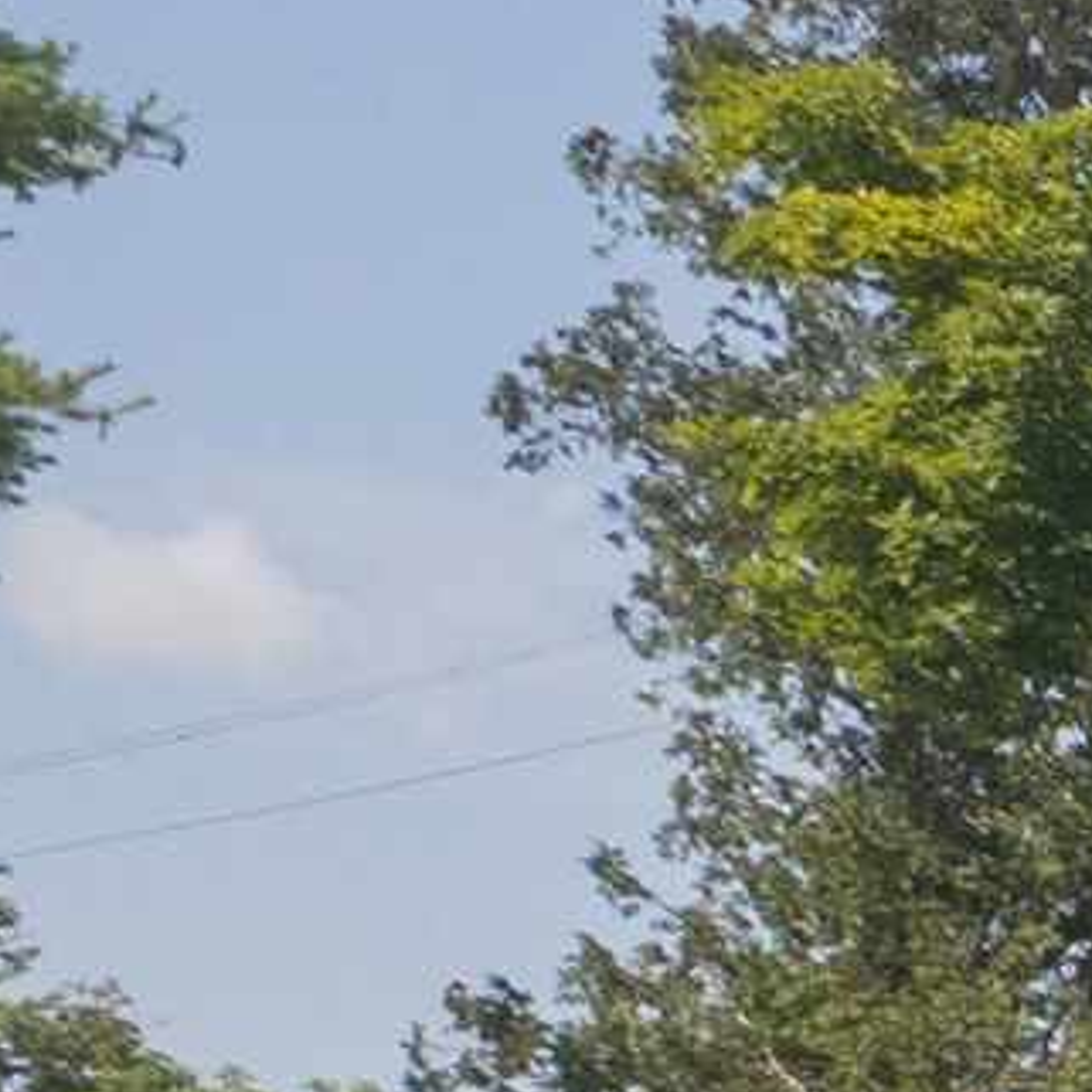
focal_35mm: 179
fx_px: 6389
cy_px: 2759
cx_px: 4341
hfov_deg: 7.2
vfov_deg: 8.7
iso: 100
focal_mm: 8.38
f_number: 2.8
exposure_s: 1/160
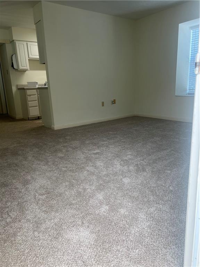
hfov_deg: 53.1
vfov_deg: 67.3
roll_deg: +2.6
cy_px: 134
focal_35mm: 26
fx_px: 200
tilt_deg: -15.6
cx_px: 100
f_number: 1.5
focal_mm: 5.7
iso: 32
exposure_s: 1/120
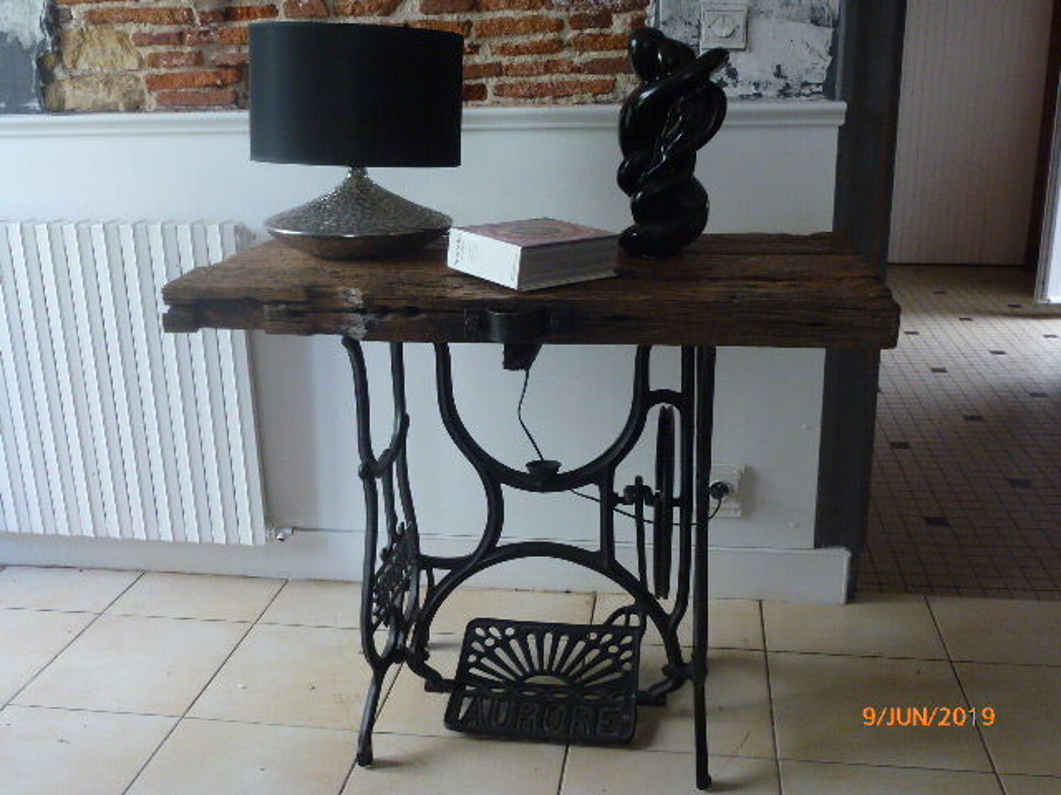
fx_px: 1042
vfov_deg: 41.8
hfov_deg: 54.0
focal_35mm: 34
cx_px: 530
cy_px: 398
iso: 250
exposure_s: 1/60
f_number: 3.6
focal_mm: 5.9
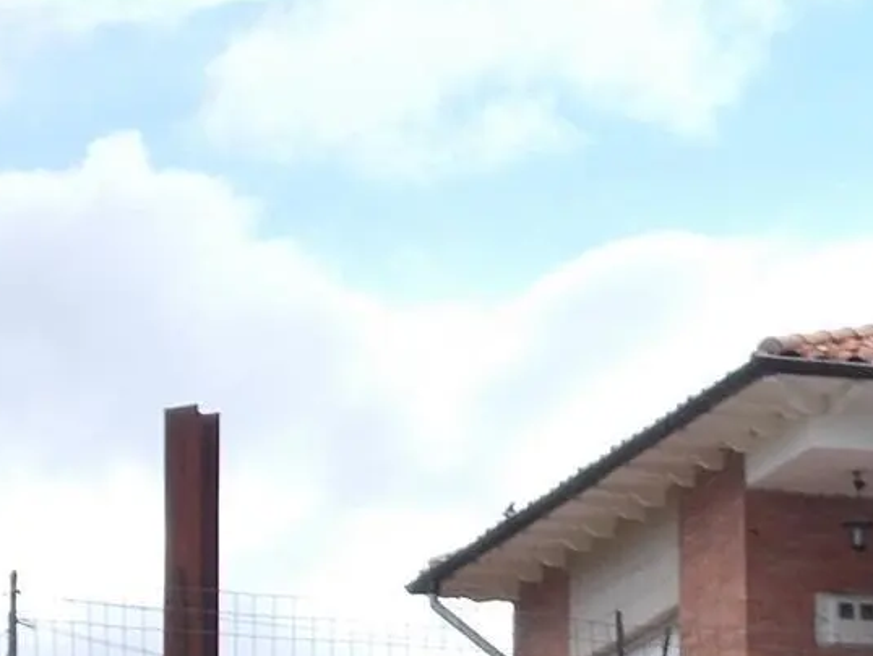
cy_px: 593
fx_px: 7796
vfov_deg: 4.8
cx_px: 1209
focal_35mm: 309
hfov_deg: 6.3
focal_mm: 17.6
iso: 80
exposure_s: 1/200
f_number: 5.5
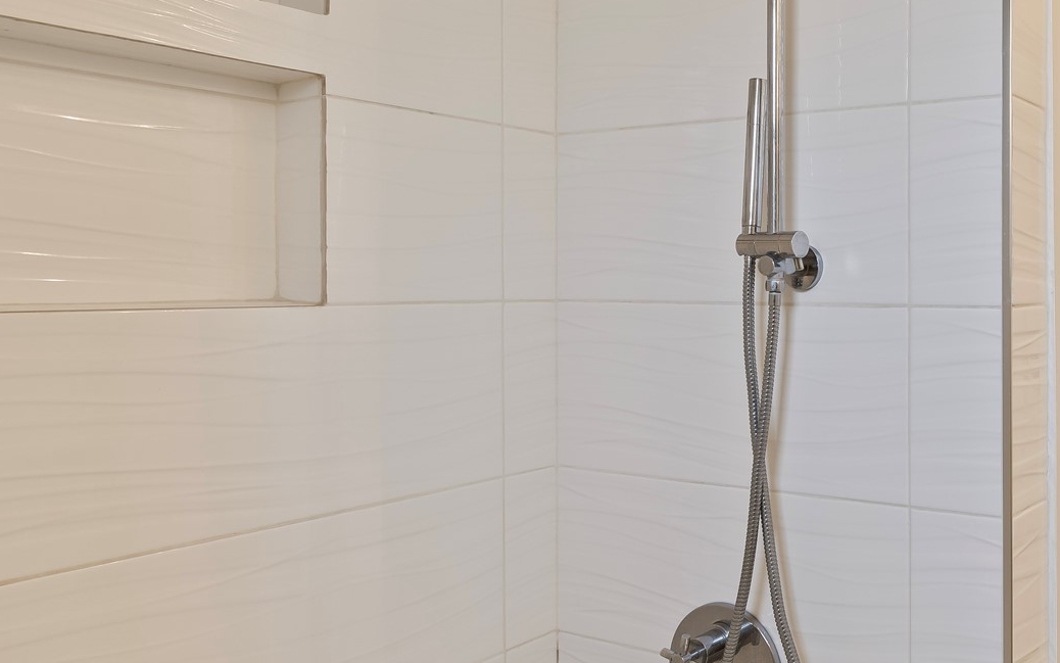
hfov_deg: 51.2
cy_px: 282
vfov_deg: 39.3
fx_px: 925
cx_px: 992
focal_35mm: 32
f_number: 6.3
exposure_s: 1/4
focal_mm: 15
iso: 125
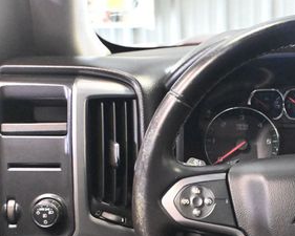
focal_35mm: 80
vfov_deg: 18.9
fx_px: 699
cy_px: 206
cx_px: 318
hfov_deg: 22.6
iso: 10000
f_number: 4.2
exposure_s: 1/60
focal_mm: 25
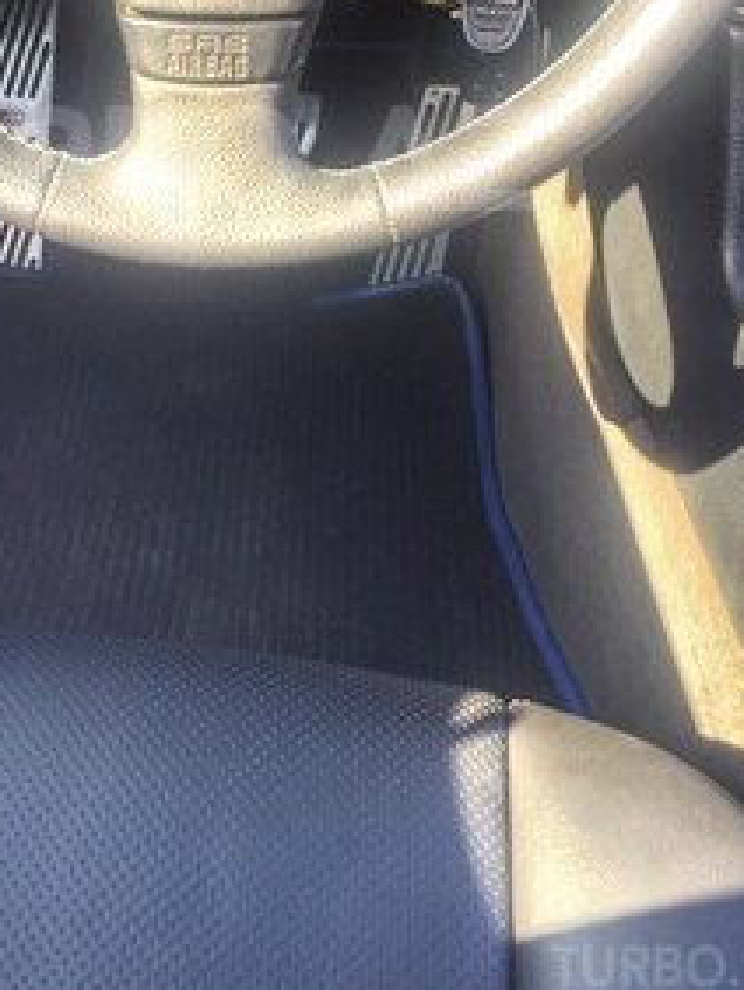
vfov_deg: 35.9
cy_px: 158
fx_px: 1459
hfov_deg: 28.2
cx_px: 179
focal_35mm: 51
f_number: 2.2
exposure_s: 1/50
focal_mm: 4.15
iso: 40
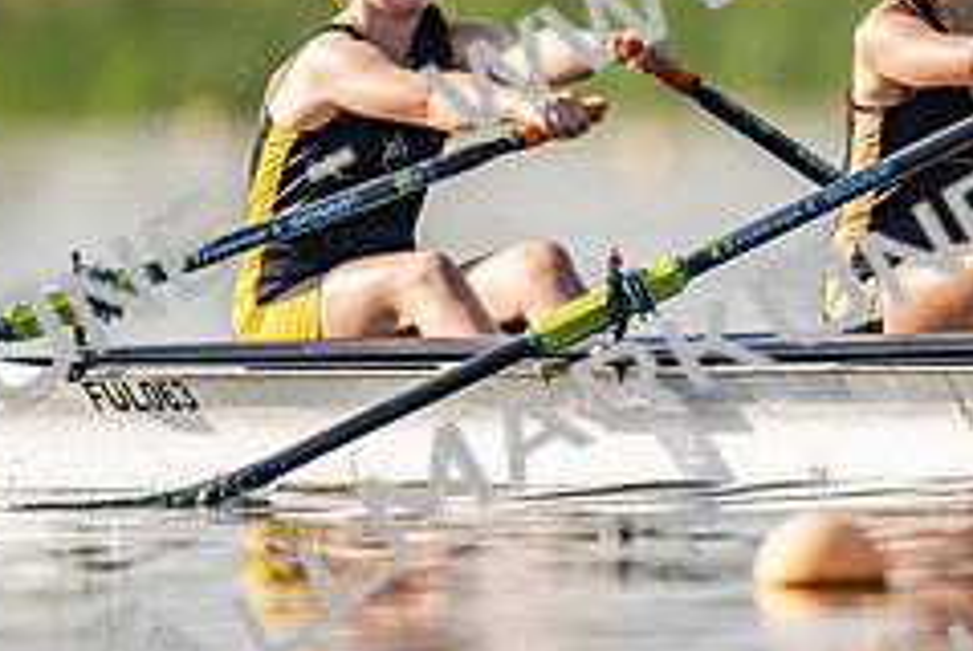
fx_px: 39346
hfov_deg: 1.4
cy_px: 144
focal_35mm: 1454
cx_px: 924
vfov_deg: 0.9
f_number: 4
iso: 160
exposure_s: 1/2500
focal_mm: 600
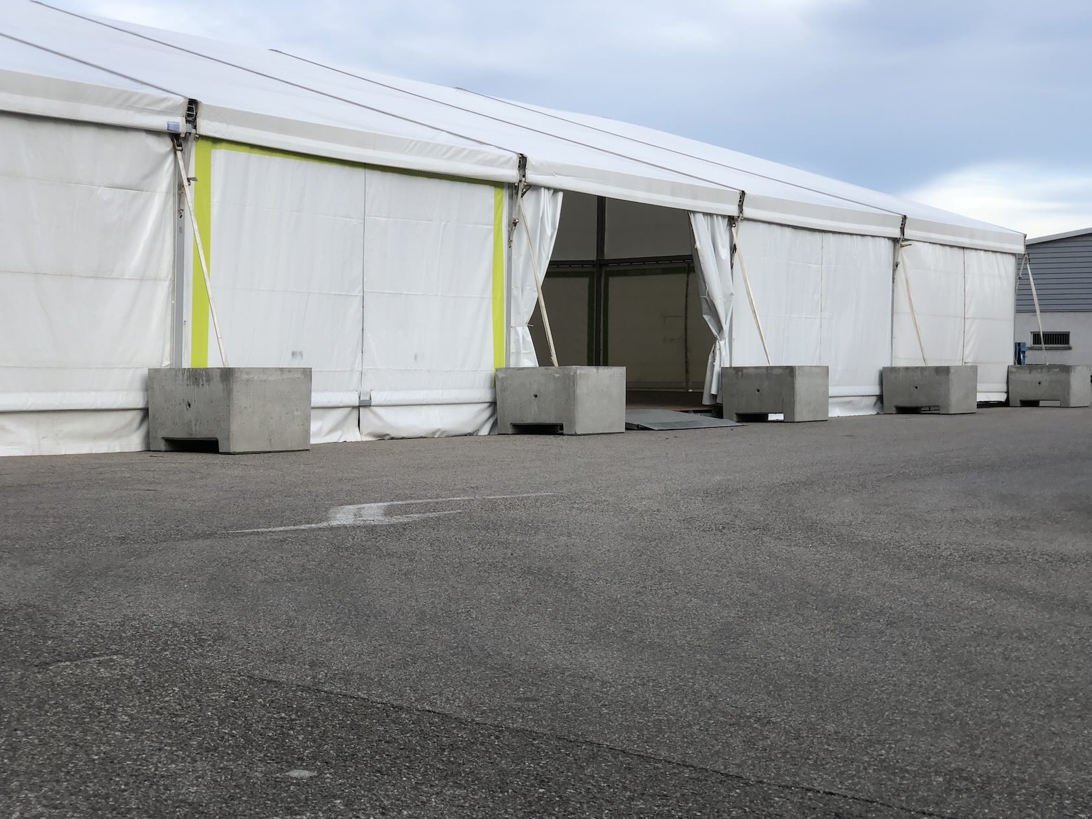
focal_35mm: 52
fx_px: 1640
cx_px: 546
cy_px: 410
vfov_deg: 28.0
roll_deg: +0.2
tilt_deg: -2.0
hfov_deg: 36.8
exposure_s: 1/476
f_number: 2.4
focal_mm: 6
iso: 16
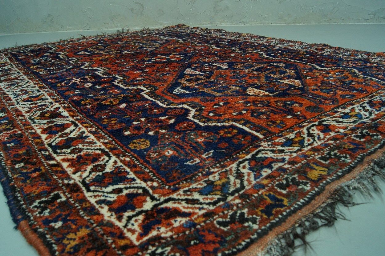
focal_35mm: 27
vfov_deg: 47.9
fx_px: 289
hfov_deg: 67.4
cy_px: 128
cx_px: 192
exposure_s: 1/15
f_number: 8
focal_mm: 18
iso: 800
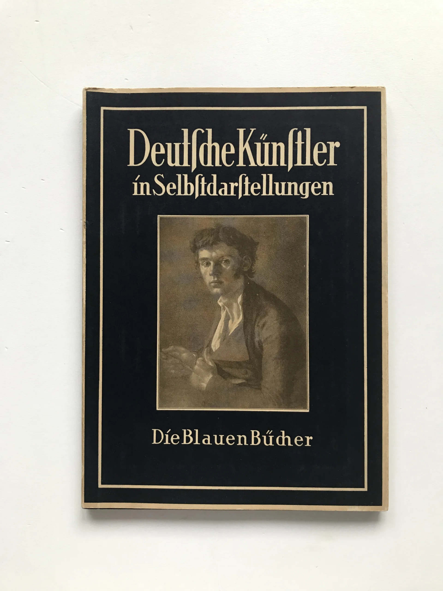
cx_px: 222
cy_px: 296
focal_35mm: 28
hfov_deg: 49.7
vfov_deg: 63.4
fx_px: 478
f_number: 1.8
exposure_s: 1/33
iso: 25
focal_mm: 3.99
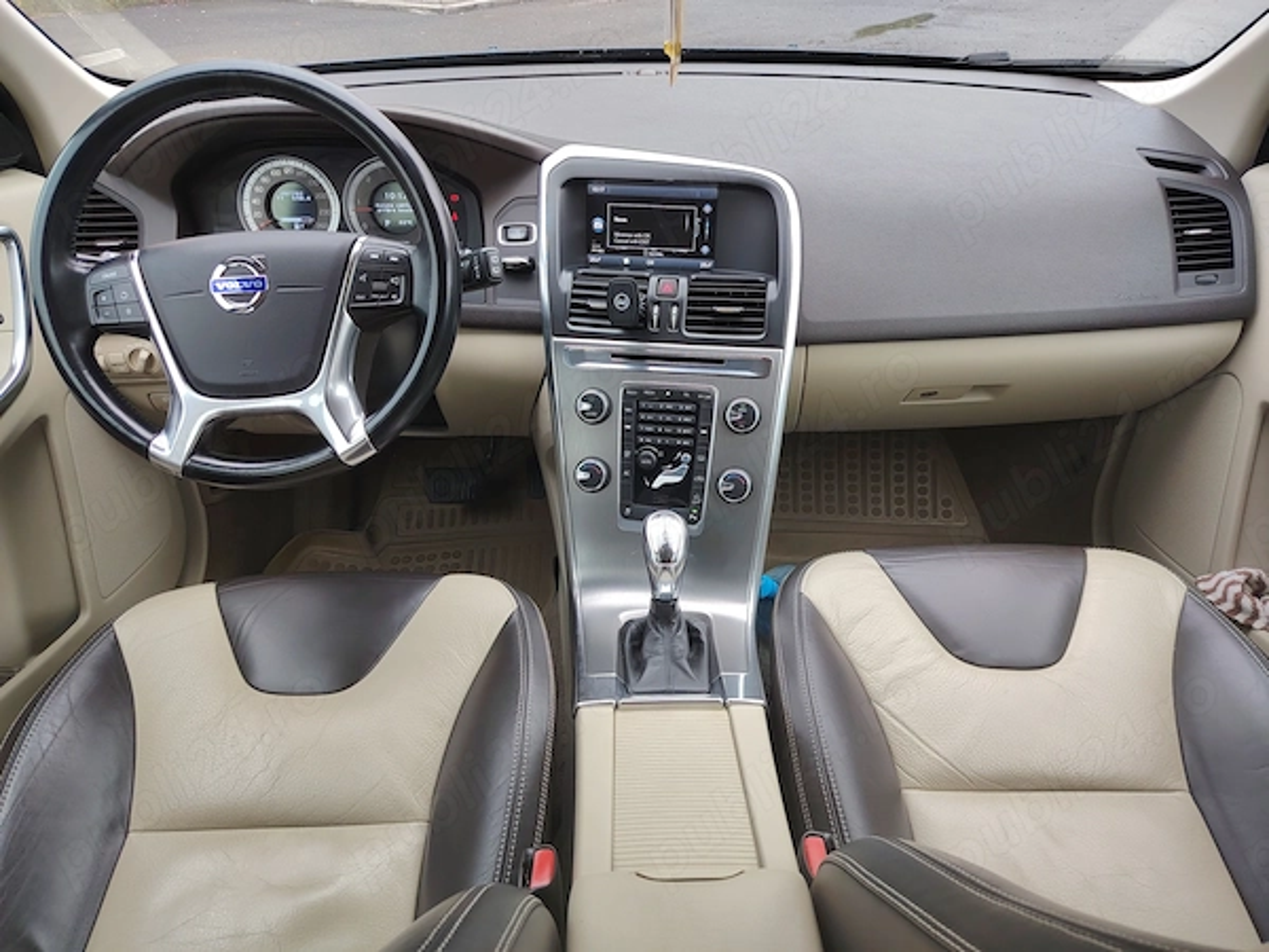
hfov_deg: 71.6
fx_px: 880
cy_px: 476
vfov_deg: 56.8
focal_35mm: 24
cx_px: 634
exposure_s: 1/50
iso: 263
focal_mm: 5.25
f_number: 1.75
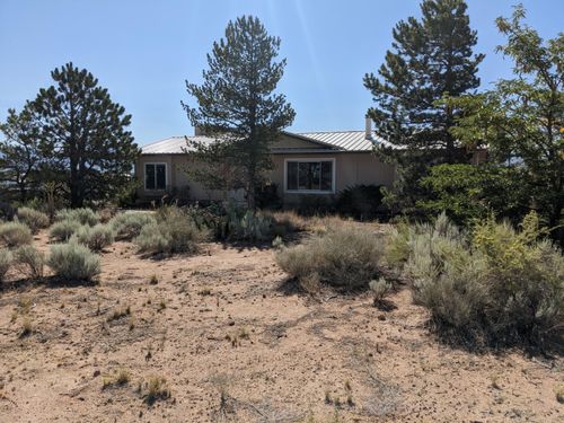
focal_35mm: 27
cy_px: 212
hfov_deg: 65.3
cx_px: 282
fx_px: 440
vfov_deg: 51.4
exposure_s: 1/3906
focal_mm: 4.38
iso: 48
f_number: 1.73
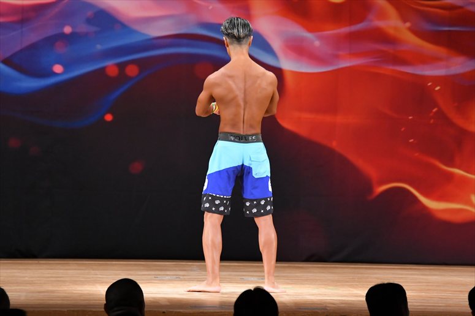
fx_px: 3165
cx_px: 238
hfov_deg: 8.6
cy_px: 158
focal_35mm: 240
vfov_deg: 5.7
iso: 3200
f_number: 5.6
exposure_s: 1/400
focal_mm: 160
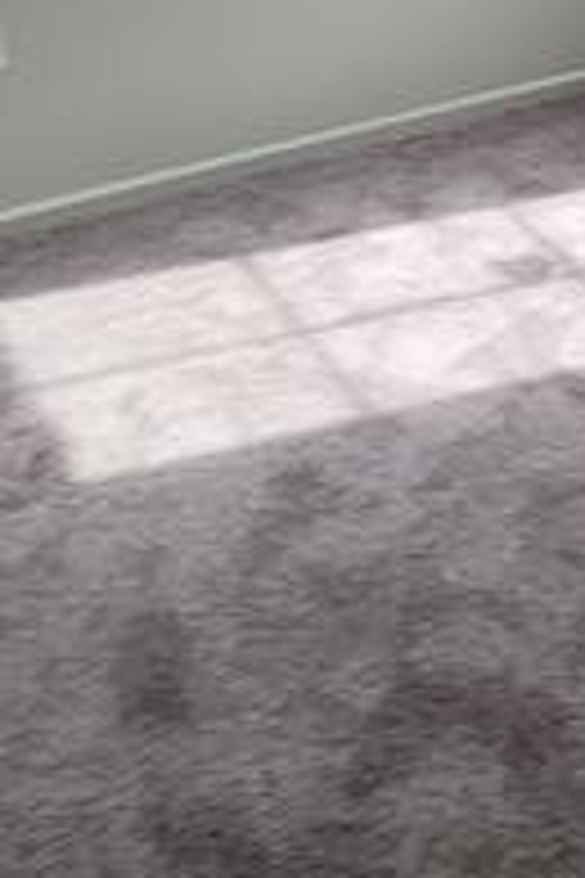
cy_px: 27
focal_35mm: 80
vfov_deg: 24.4
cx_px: 724
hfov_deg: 16.3
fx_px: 1950
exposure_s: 1/120
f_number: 1.8
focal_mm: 7
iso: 25
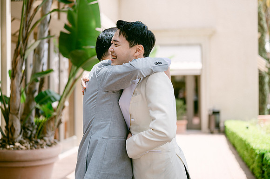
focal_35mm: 52
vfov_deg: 26.0
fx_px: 390
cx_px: 135
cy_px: 90
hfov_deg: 38.2
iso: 64
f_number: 1.8
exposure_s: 1/800
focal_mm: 50
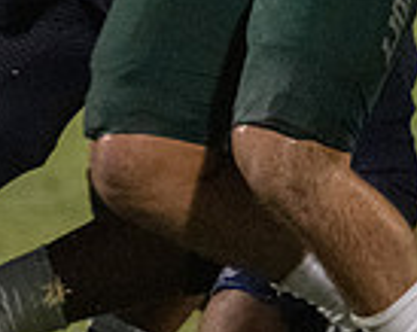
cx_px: 558
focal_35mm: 1943
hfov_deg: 1.0
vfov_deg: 0.8
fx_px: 23929
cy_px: -332
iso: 8000
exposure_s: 1/1000
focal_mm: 339
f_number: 5.6
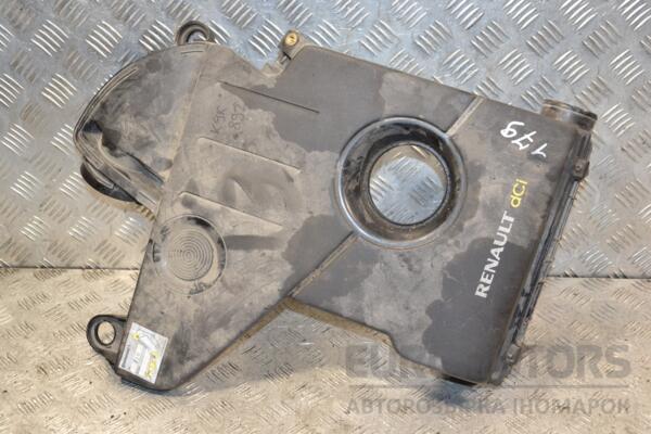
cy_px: 217
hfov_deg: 19.5
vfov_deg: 13.0
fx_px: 1899
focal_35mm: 105
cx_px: 326
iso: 800
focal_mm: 70
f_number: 5.3
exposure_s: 1/160
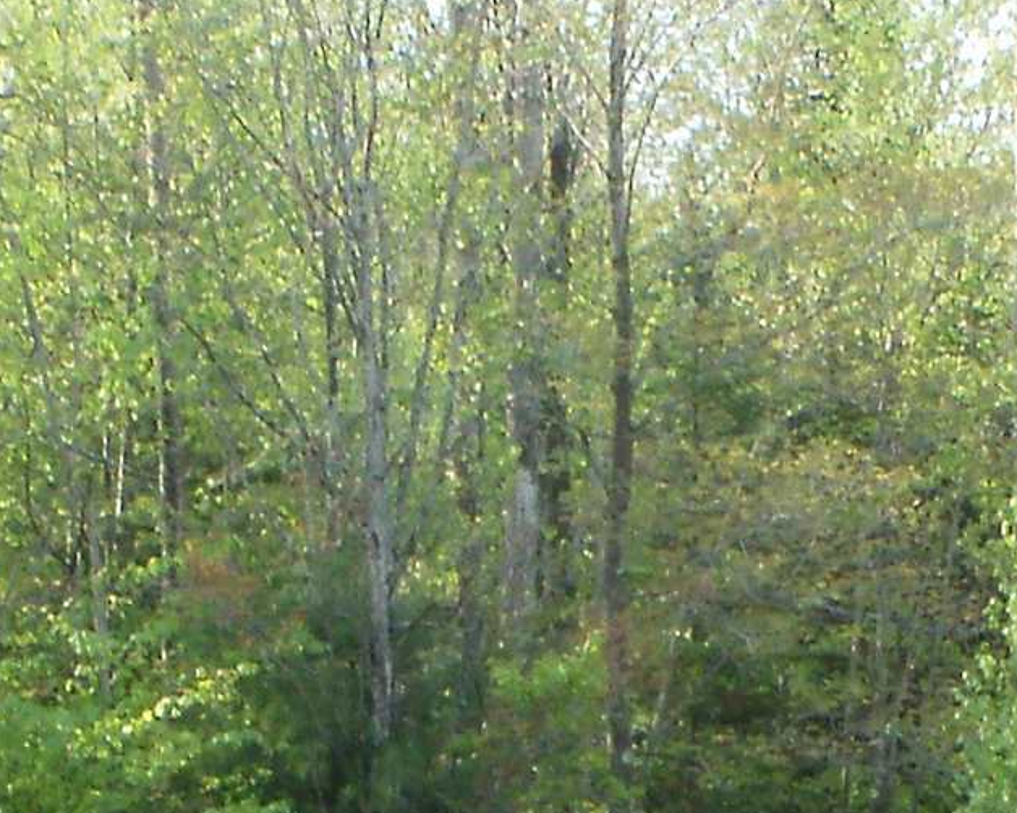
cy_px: 824
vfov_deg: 8.9
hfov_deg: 11.2
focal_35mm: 172
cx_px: 721
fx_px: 5175
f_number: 5.6
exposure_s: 1/60
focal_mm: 6.3
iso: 100
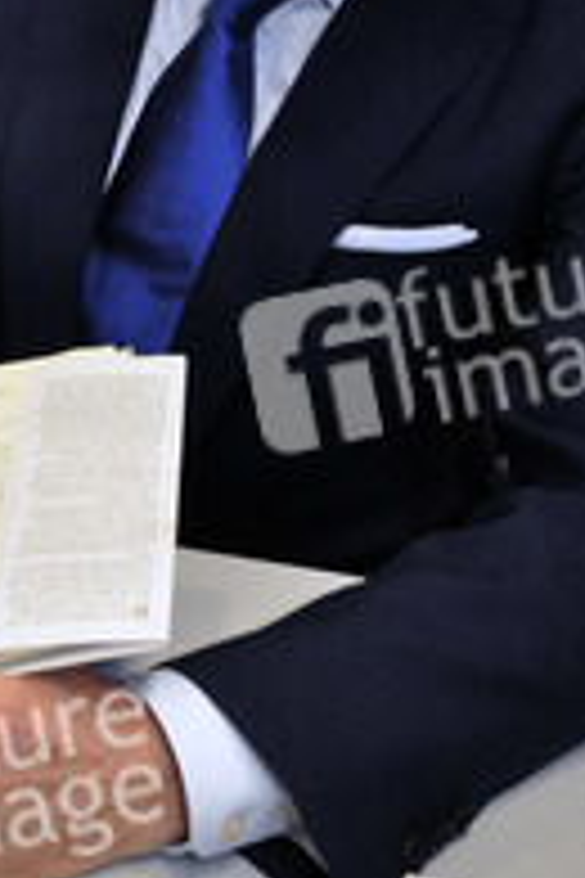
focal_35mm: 86
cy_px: 122
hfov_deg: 15.7
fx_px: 2096
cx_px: 65
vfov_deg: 23.2
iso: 2500
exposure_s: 1/80
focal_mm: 28
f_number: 5.6
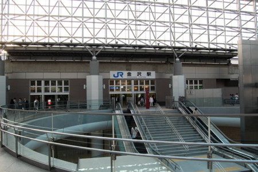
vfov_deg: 47.8
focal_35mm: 27
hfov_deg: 67.4
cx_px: 129
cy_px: 86
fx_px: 193
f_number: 5.6
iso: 360
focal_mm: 18
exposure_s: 1/125
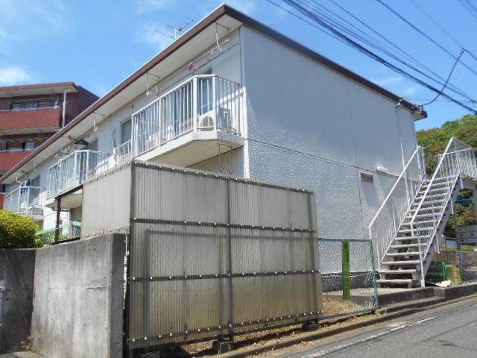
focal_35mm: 30
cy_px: 179
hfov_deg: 60.0
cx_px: 238
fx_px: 413
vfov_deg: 46.8
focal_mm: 5.1
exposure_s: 1/640
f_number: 3.4
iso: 80
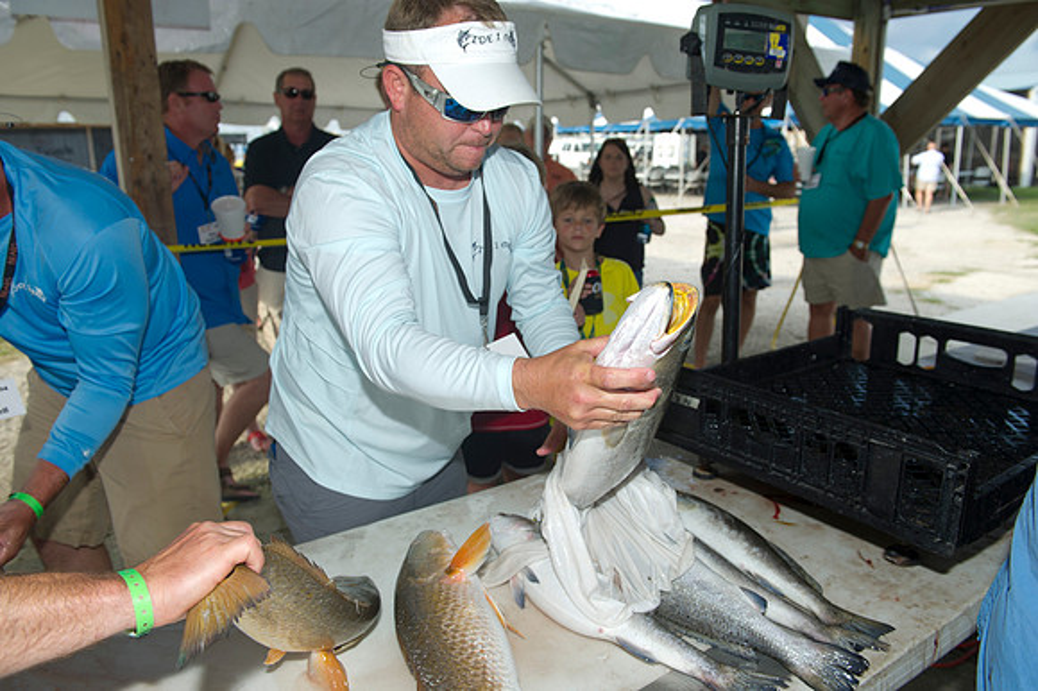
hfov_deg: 65.5
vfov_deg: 46.4
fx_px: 807
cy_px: 346
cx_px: 519
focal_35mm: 28
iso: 125
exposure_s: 1/250
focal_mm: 28
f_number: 5.6
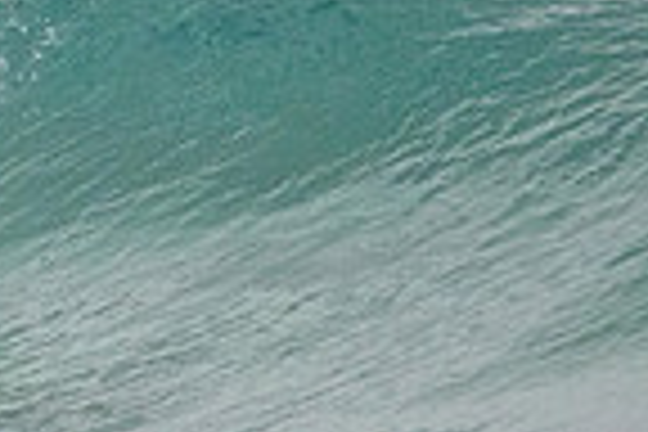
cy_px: 105
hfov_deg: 0.6
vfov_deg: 0.4
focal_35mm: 3700
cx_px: -632
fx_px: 66595
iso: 4000
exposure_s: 1/1250
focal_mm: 800
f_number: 11
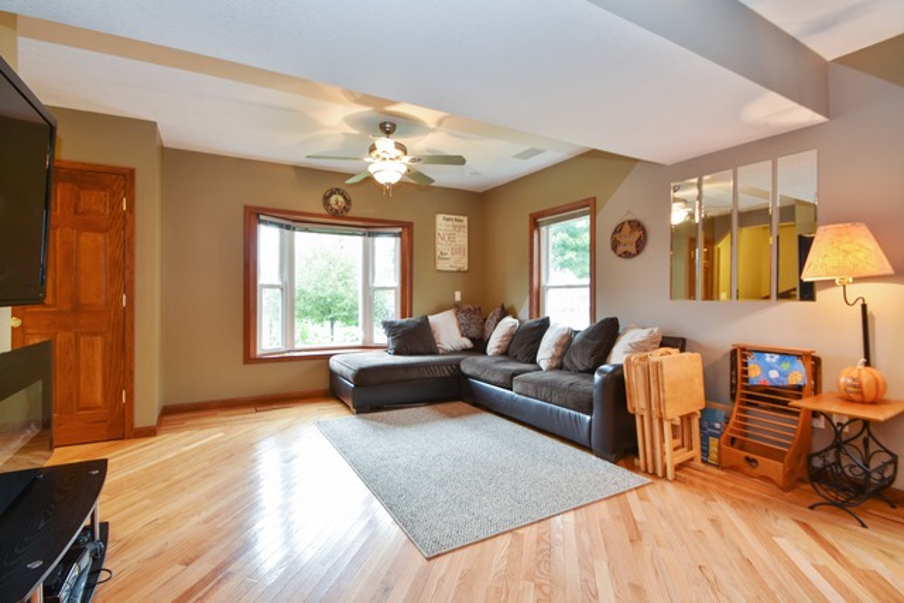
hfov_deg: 100.4
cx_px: 452
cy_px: 302
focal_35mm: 15
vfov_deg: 77.4
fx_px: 377
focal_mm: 10
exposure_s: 1/4
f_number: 6.3
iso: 200
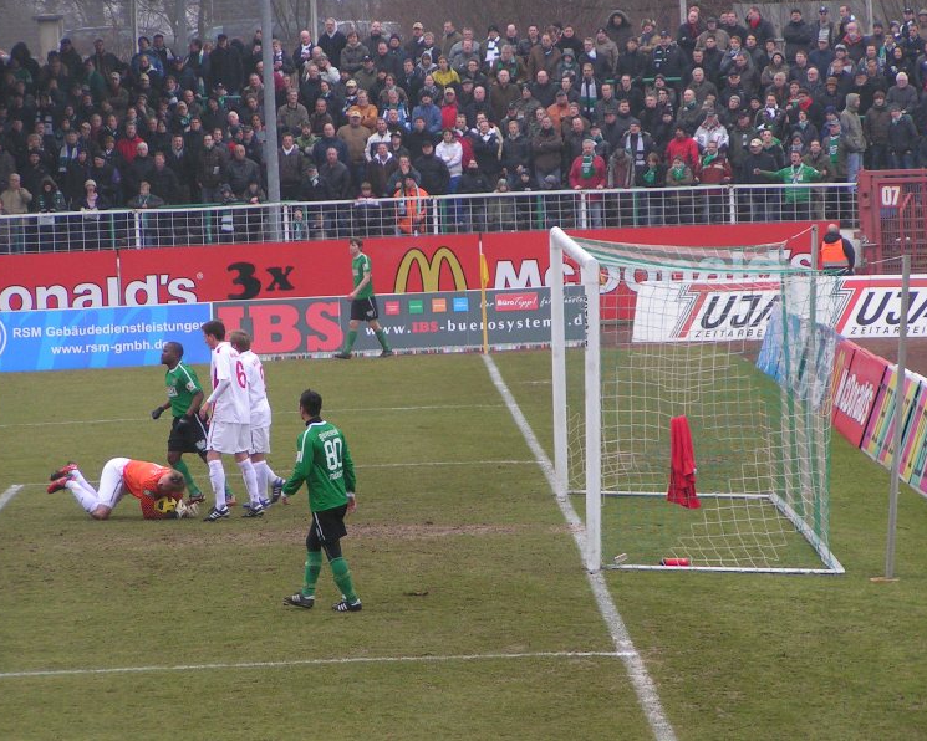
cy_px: 369
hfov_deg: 9.8
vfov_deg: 7.8
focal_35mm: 197
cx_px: 442
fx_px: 5405
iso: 100
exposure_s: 1/200
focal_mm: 28.8
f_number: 3.5
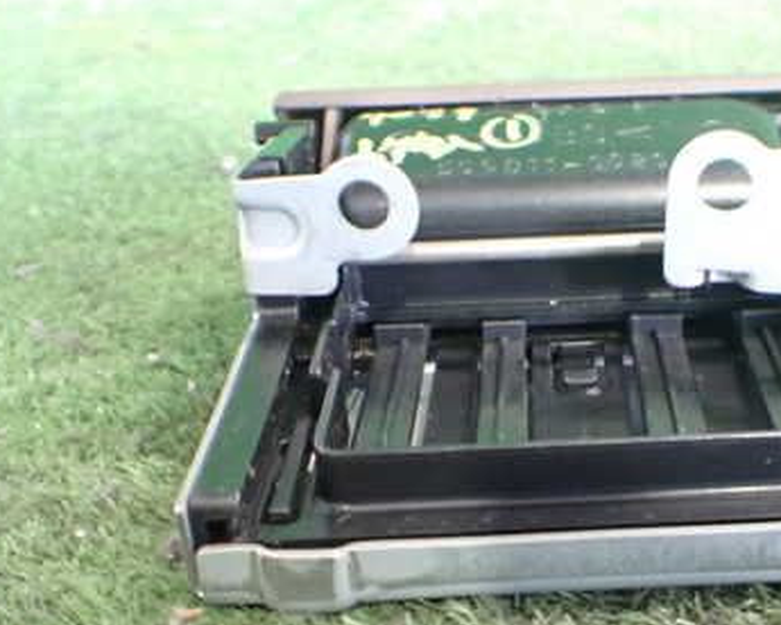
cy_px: 358
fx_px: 1179
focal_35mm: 51
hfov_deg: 35.9
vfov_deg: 29.6
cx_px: 577
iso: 1000
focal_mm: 5.4
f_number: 2.3
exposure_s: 1/30
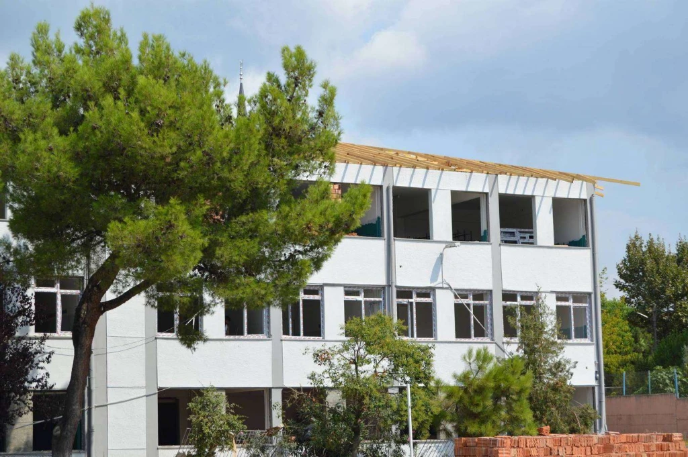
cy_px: 228
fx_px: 1575
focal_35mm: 82
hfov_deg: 24.6
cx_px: 344
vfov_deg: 16.5
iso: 100
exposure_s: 1/250
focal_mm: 55
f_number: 8
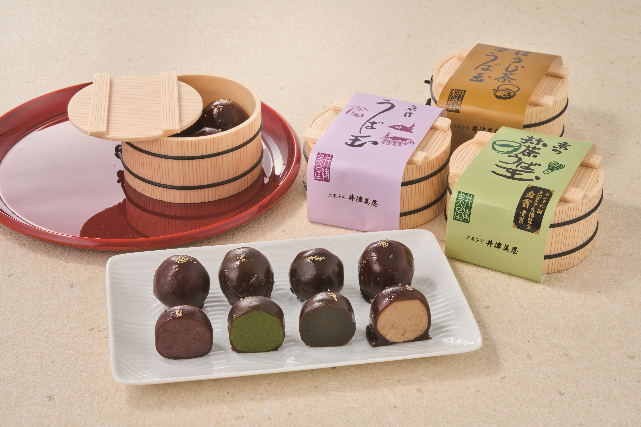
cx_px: 320
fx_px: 1246
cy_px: 214
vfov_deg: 19.5
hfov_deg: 28.8
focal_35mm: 70
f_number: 22
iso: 250
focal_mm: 70
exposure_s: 1/125
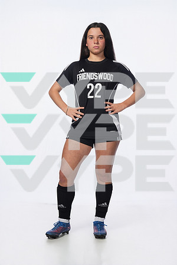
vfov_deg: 39.6
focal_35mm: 50
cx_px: 88
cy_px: 132
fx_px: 369
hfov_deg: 27.0
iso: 800
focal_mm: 50
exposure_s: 1/250
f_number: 8
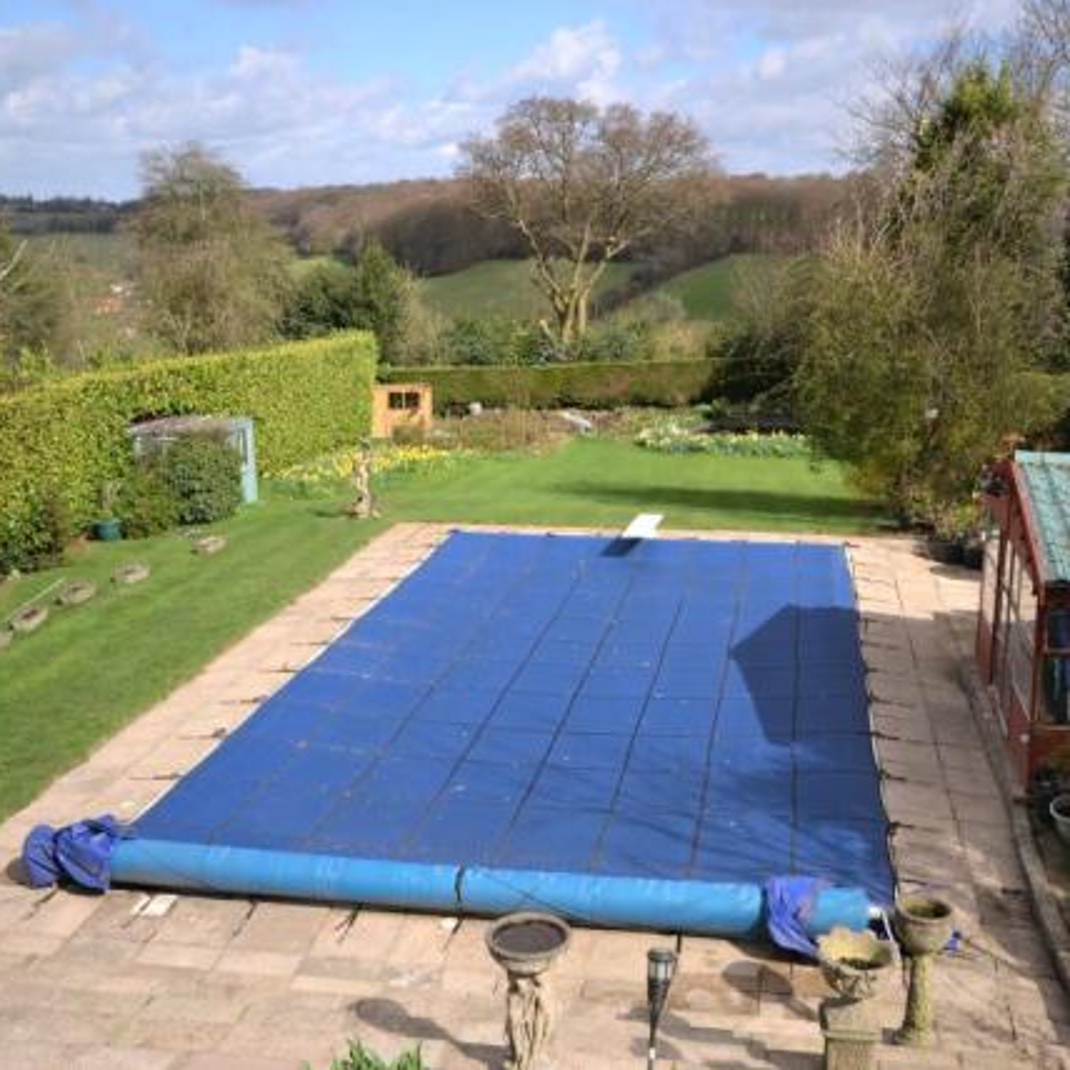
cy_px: 526
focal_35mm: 39
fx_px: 1364
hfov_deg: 42.7
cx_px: 609
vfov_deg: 42.8
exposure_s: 1/200
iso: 100
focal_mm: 20
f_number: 9
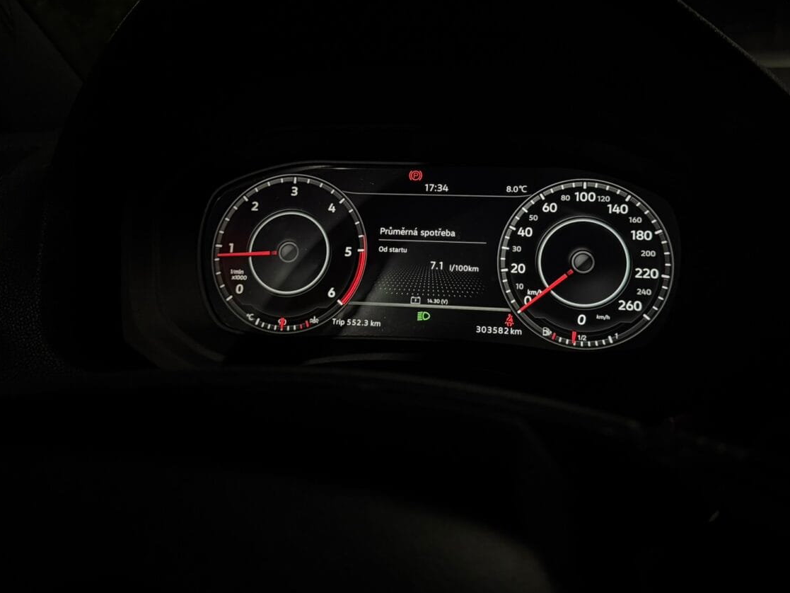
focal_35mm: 33
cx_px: 432
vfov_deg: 42.6
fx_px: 753
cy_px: 219
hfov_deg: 55.3
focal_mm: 6.76
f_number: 1.78
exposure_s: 1/60
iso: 800
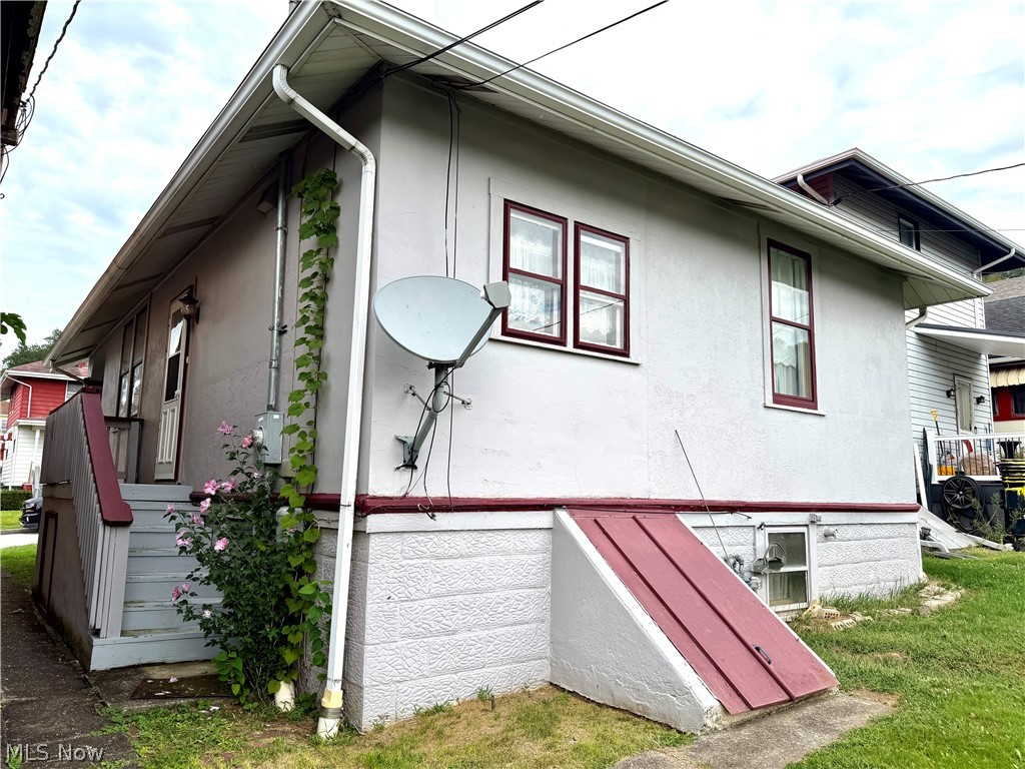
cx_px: 512
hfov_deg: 71.6
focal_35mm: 24
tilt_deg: +8.1
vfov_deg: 56.8
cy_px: 384
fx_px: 711
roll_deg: -1.1
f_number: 1.78
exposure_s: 1/3145
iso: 80
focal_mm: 6.76
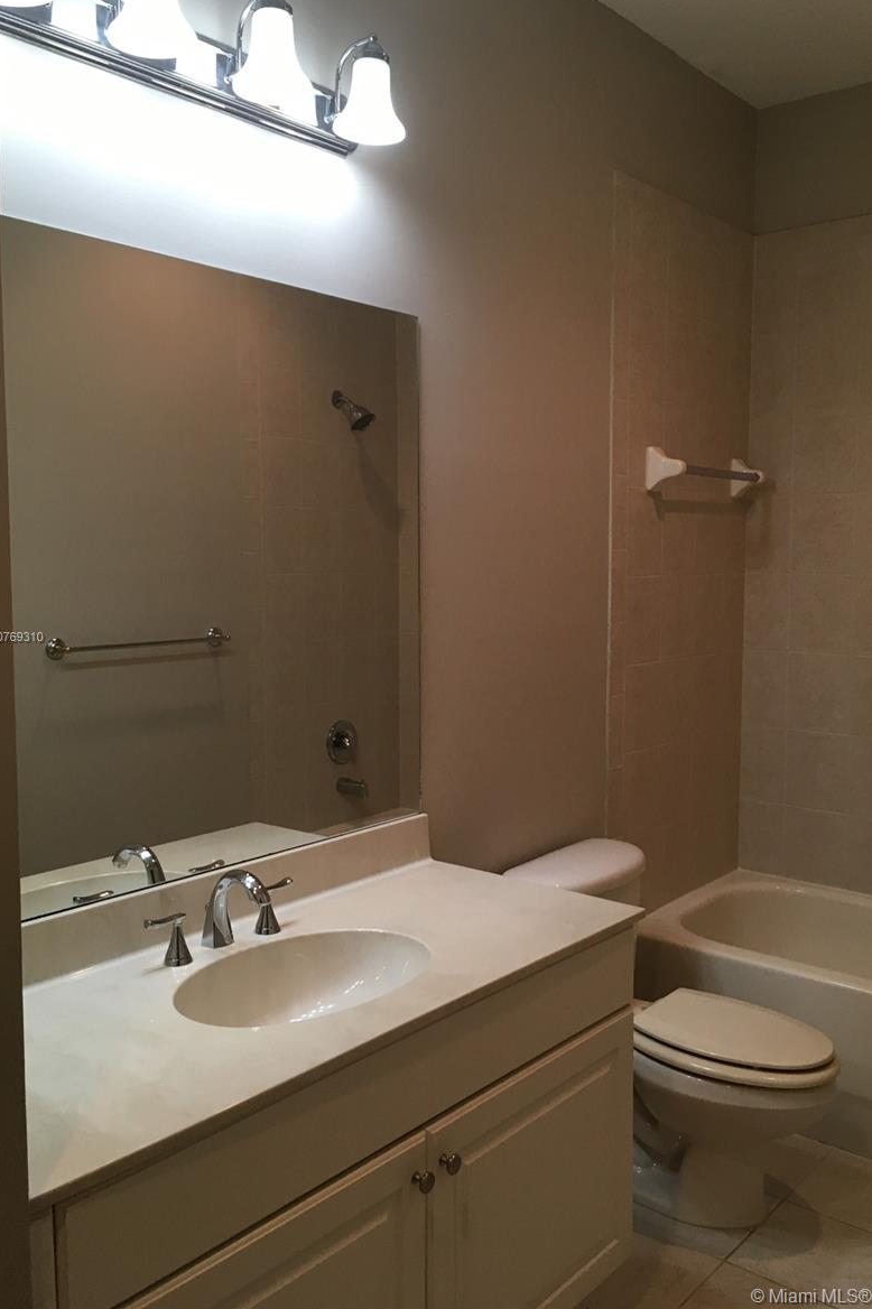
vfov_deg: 60.3
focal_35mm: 31
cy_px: 638
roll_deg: +0.2
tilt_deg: -6.6
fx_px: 1127
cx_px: 448
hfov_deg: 42.3
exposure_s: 1/30
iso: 32
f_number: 2.2
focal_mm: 4.15
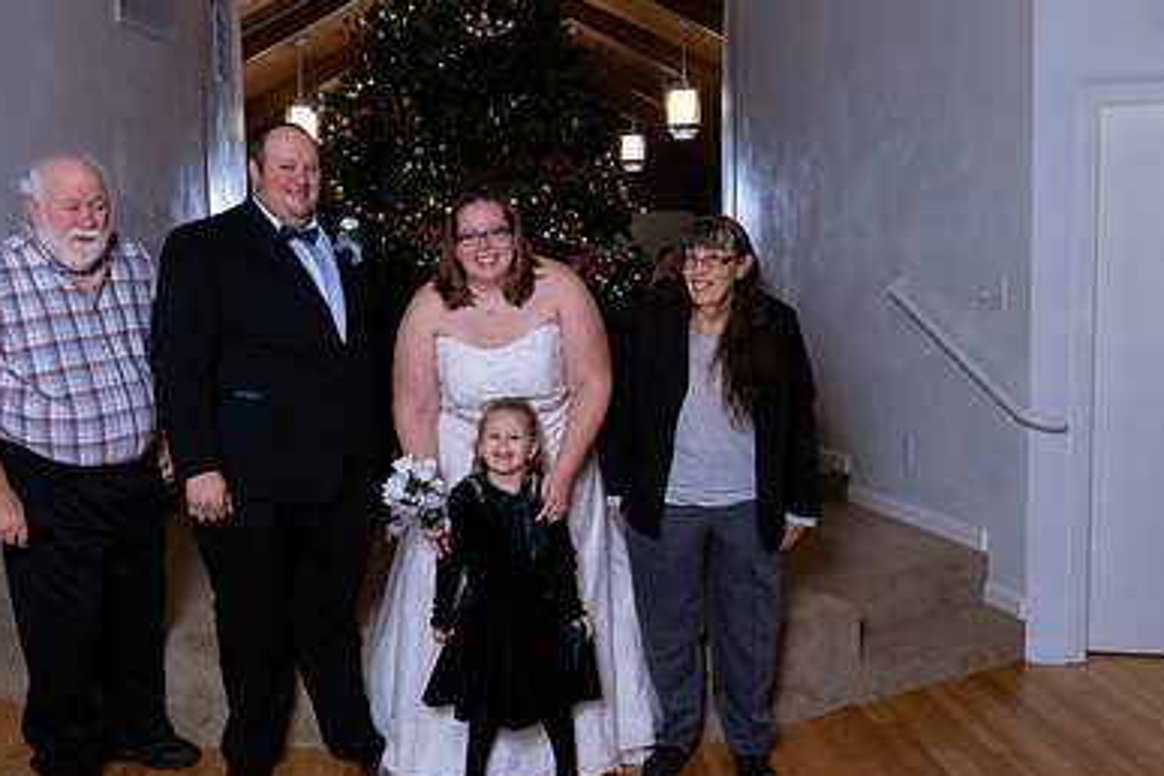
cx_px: 493
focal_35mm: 36
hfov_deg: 52.9
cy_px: 386
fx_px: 1164
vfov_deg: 36.9
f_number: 6.3
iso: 1250
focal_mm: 24
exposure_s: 1/200
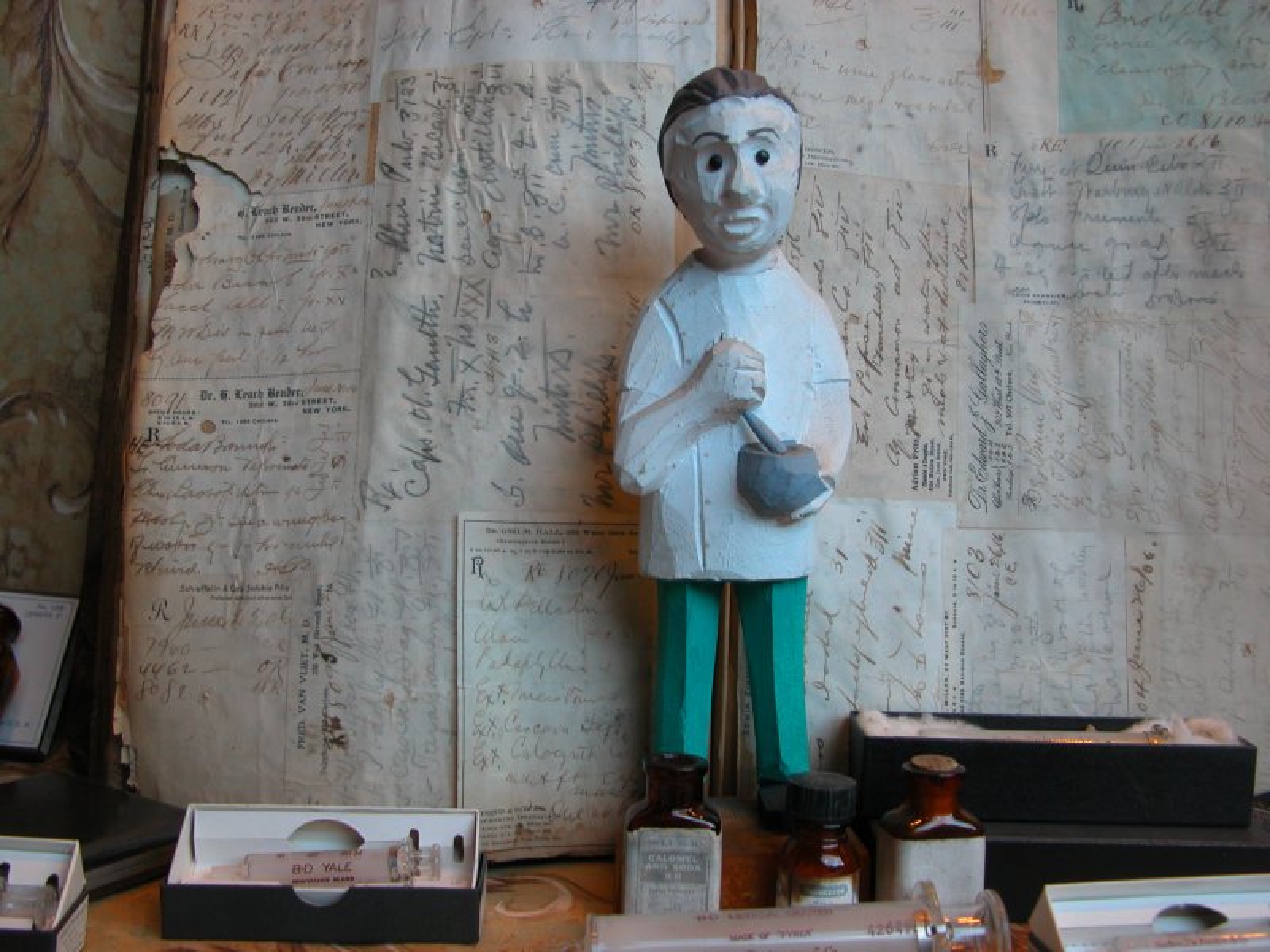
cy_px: 476
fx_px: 1284
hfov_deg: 52.6
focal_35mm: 35
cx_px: 635
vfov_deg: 40.7
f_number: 2.8
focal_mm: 8.9
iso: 100
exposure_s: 1/27.2
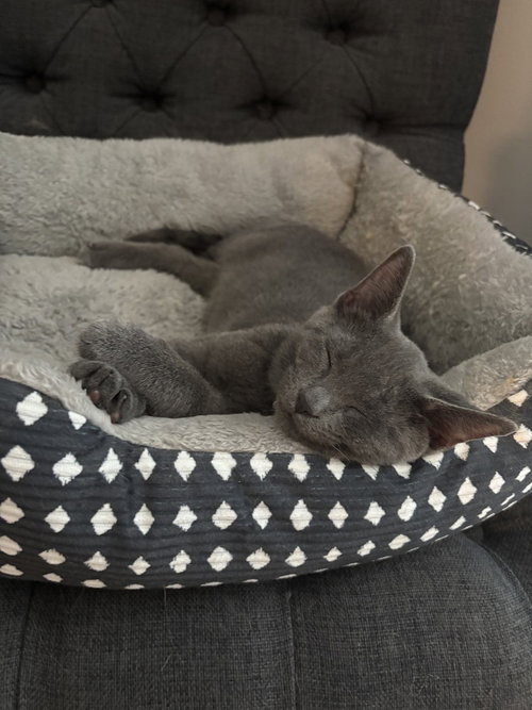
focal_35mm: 26
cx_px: 266
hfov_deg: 53.0
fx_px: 533
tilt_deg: -40.9
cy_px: 355
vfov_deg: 67.3
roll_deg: -9.1
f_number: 1.6
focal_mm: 5.96
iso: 800
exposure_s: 1/30
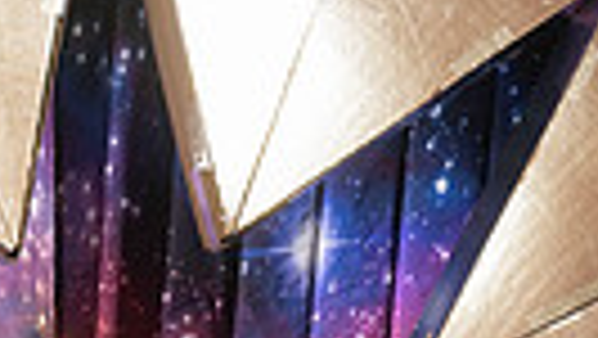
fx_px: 2078
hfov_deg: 15.9
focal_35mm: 131
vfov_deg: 8.3
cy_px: 888
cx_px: -45
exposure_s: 1/160
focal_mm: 37
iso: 320
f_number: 9
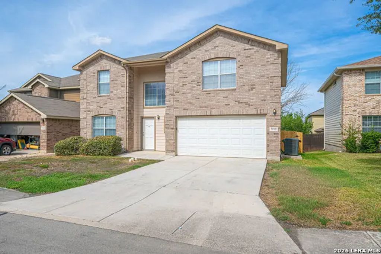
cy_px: 127
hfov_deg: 73.7
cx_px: 190
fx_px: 254
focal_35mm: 24
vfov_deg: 53.1
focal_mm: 24
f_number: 8
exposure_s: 1/1600
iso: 400
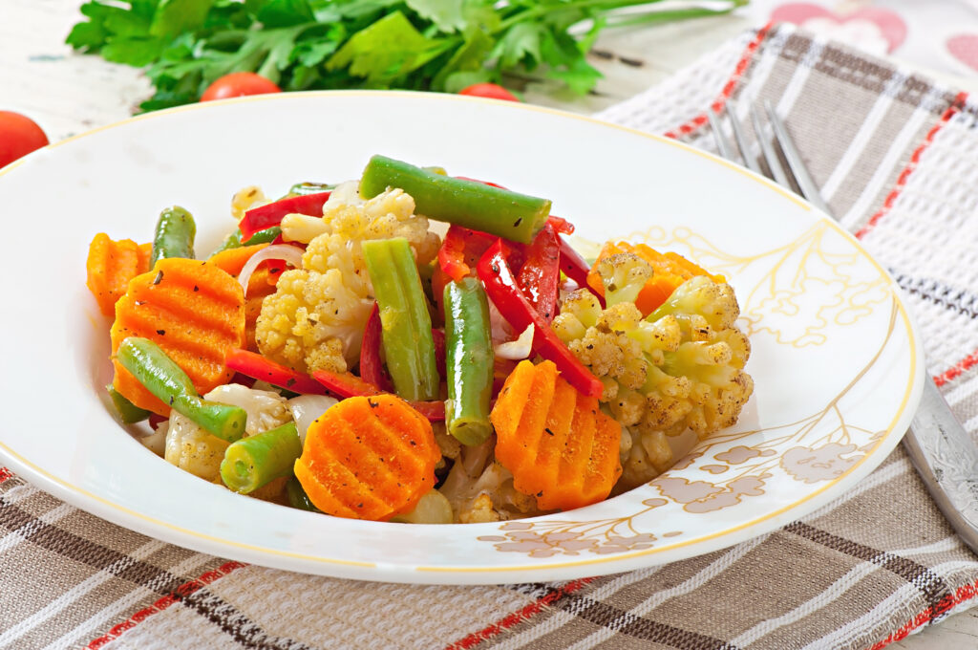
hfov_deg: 13.1
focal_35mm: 158
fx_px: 4273
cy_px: 325
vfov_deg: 8.7
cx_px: 489
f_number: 14
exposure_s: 1/200
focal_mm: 105
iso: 100
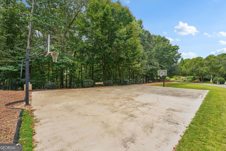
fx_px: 88
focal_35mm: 14
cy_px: 76
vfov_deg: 81.2
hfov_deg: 104.3
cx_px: 113
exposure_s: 1/400
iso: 320
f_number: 8
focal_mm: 14
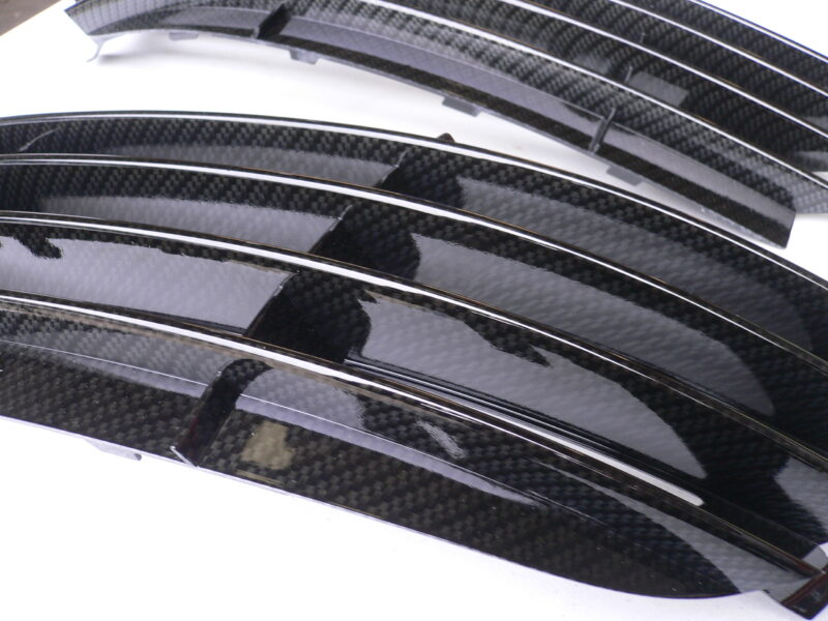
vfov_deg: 40.7
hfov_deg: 52.6
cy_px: 310
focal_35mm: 35
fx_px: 837
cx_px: 414
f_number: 2.8
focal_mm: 5.8
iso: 100
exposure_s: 1/20
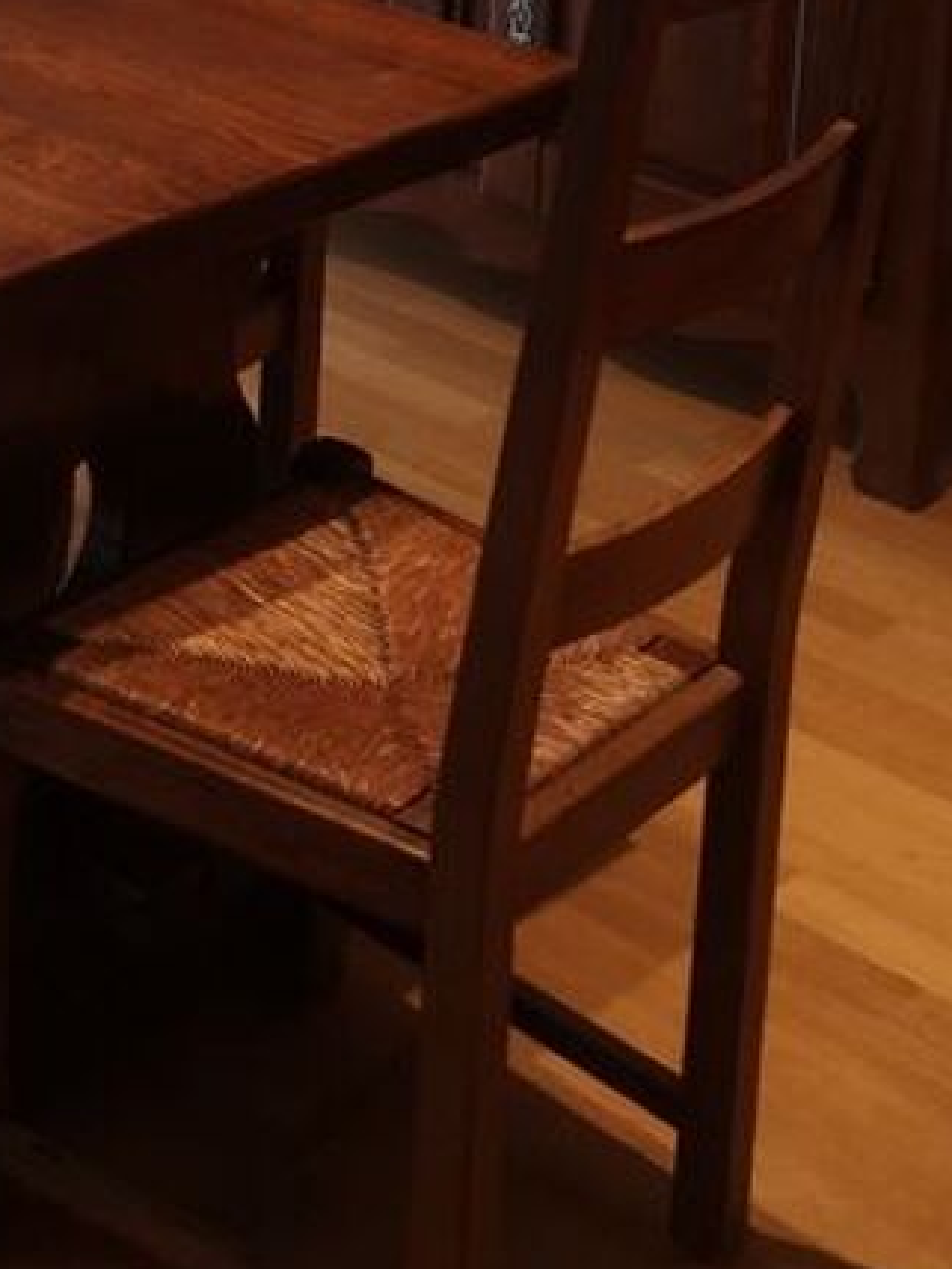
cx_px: -122
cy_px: -331
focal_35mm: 84
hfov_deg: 17.0
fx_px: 3080
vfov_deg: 21.3
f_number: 1.8
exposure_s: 1/33.3
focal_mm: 3.95
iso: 160
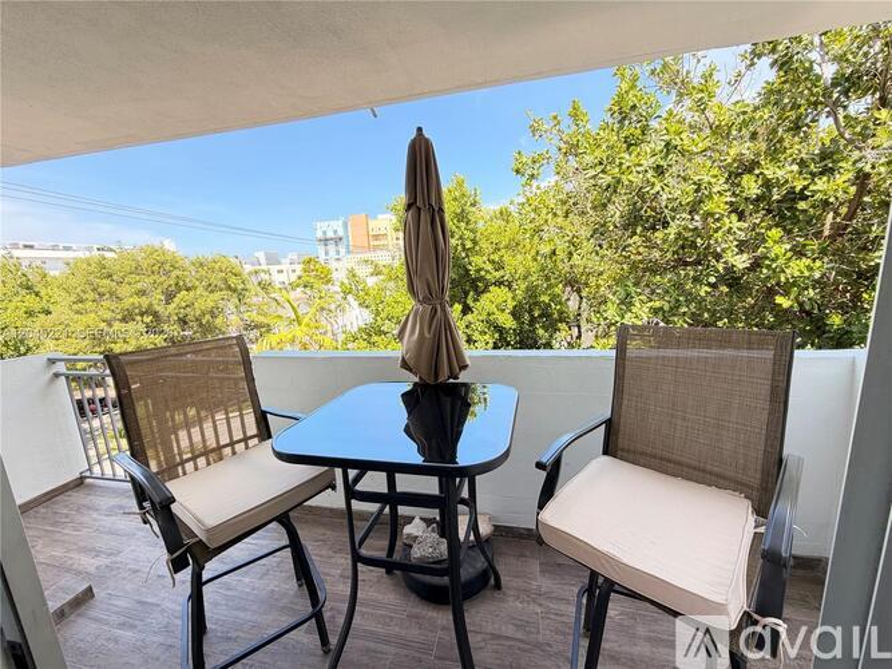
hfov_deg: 102.1
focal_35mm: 14
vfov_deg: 85.7
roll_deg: +3.2
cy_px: 334
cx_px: 446
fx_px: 361
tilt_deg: -10.7
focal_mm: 2.22
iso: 64
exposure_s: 1/121
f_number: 2.2
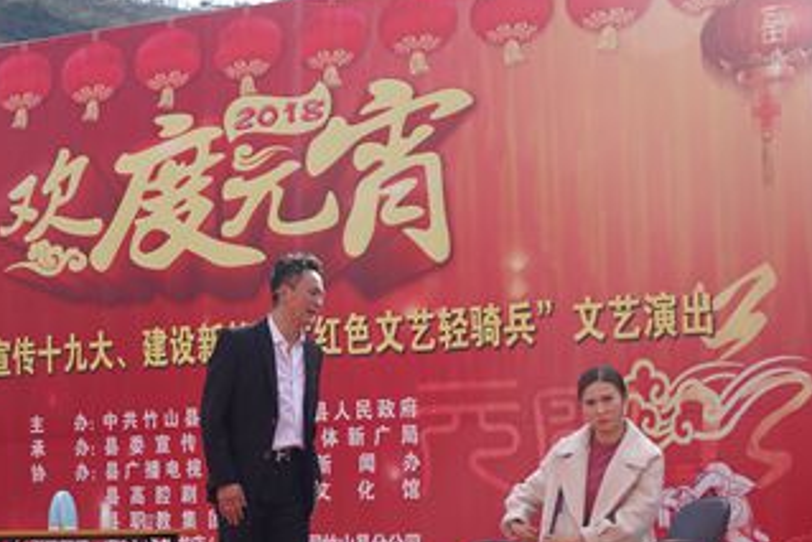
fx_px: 1783
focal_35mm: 79
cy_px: 394
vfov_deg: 17.2
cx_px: 323
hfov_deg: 25.6
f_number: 2.8
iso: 125
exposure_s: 1/1000
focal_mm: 15.45
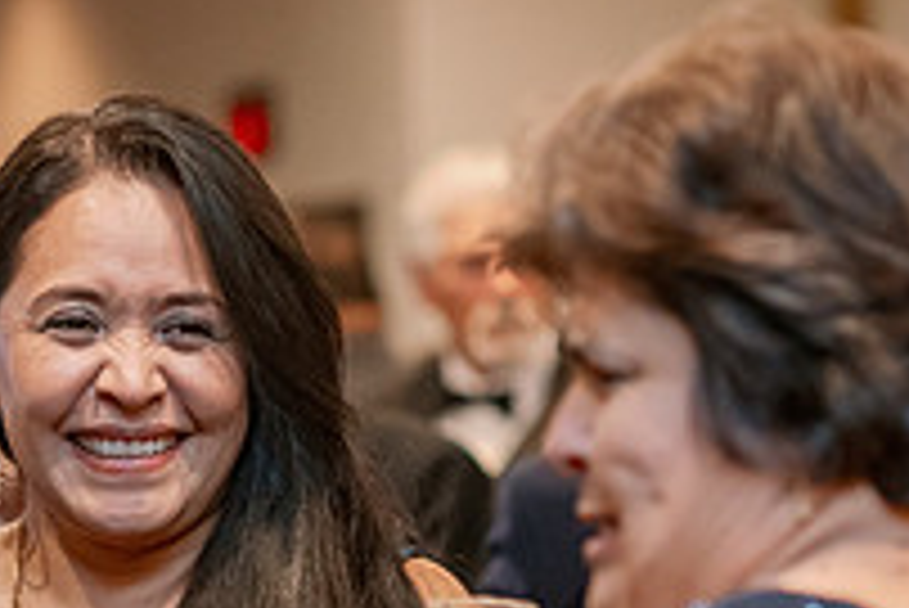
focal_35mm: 244
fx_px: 6165
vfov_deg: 5.6
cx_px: -76
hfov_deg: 8.4
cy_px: 592
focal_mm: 85
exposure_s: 1/200
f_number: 3.2
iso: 1600
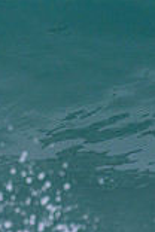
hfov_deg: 0.4
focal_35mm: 3386
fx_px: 21866
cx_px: -219
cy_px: 23
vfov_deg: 0.6
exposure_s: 1/2000
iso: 800
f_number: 11
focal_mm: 800
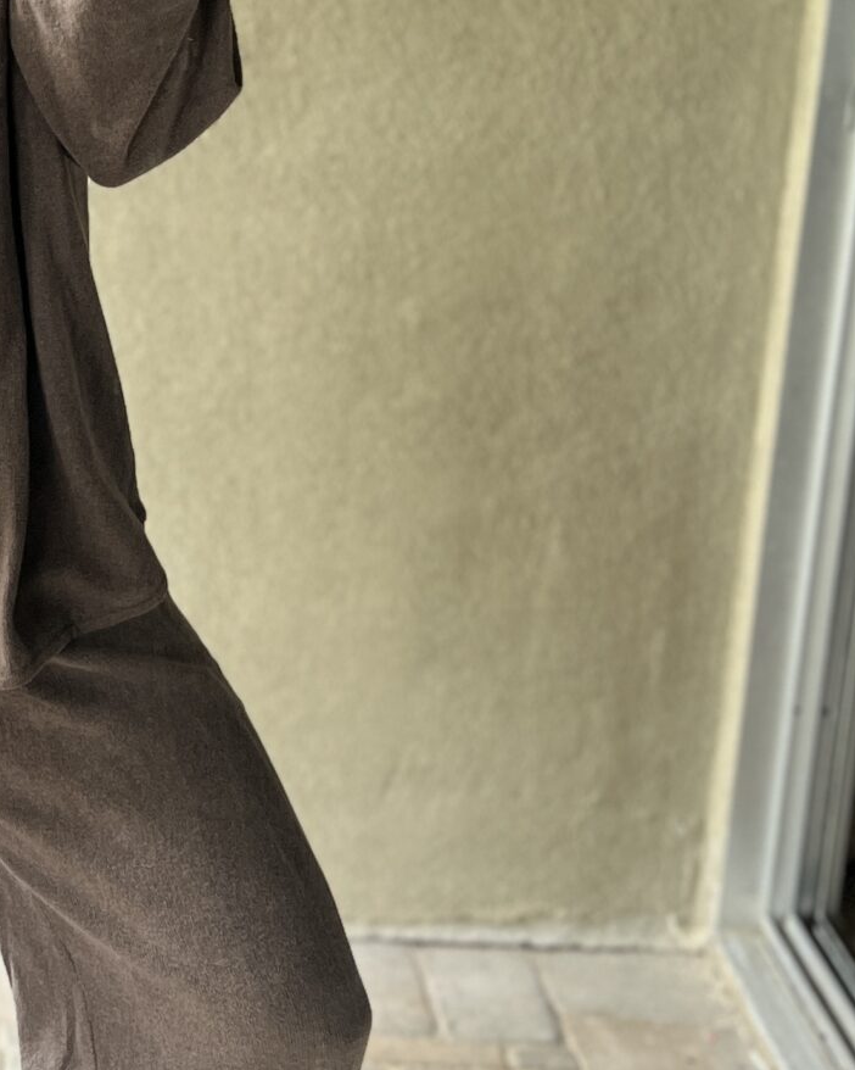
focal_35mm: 74
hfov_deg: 20.2
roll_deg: -2.1
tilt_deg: -28.7
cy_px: 312
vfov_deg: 25.5
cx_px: 71
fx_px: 2341
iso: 125
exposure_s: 1/99
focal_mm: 5.7
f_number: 1.5
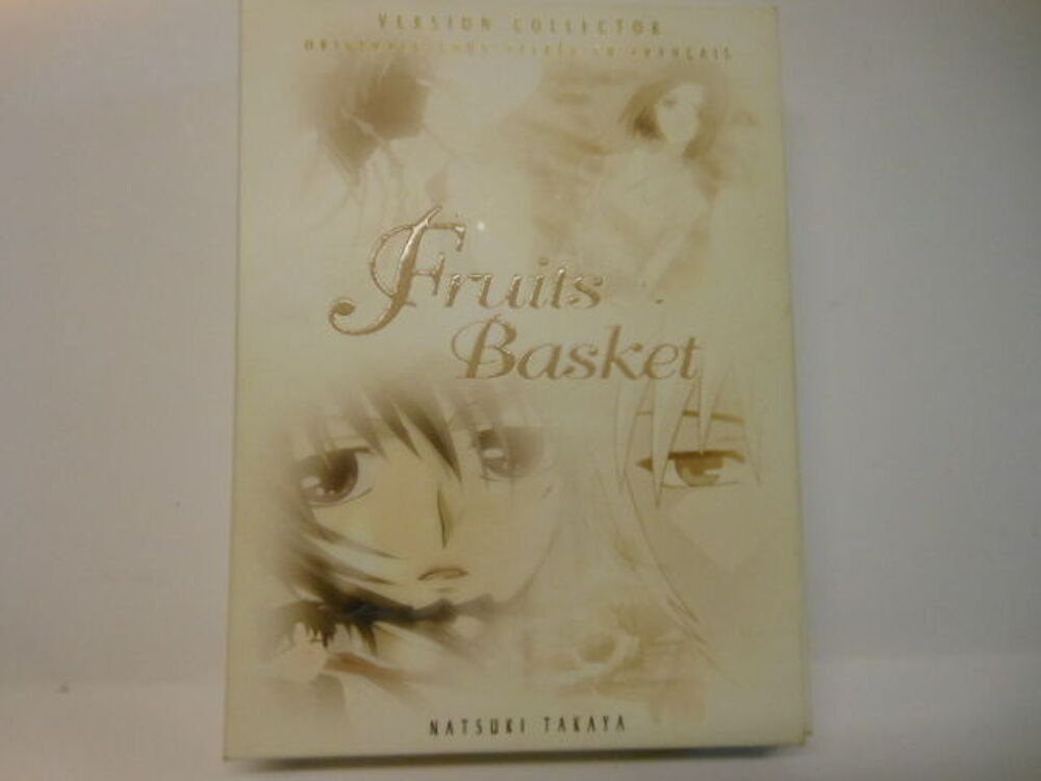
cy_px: 390
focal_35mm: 25
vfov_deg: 54.9
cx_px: 520
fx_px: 752
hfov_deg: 69.4
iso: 400
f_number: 3.2
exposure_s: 1/40
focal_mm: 4.5
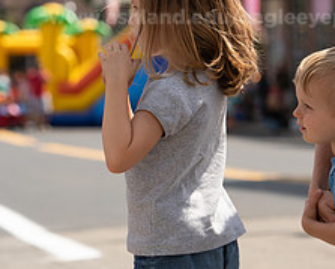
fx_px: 3147
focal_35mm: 317
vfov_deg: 4.9
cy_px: 49
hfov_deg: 6.1
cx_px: -20
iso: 200
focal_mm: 130
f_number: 6.3
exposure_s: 1/640
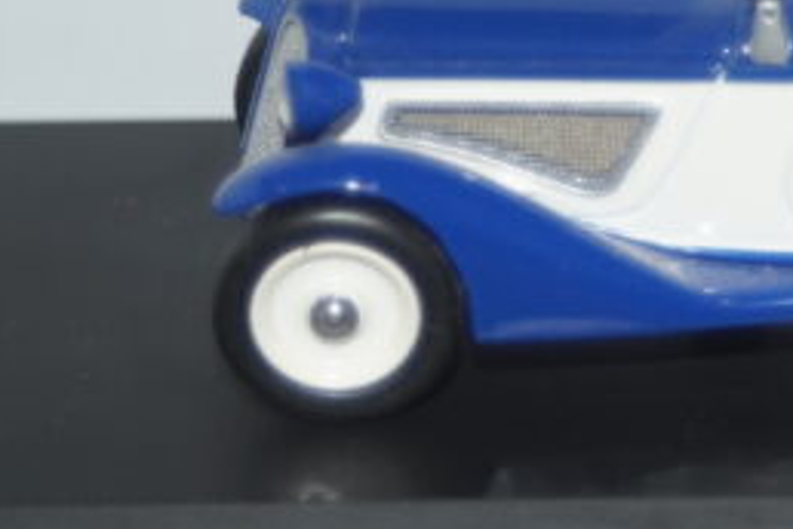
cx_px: 716
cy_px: 246
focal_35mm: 244
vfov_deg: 5.6
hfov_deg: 8.4
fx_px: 5374
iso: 400
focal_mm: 70
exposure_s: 1/100
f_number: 5.6
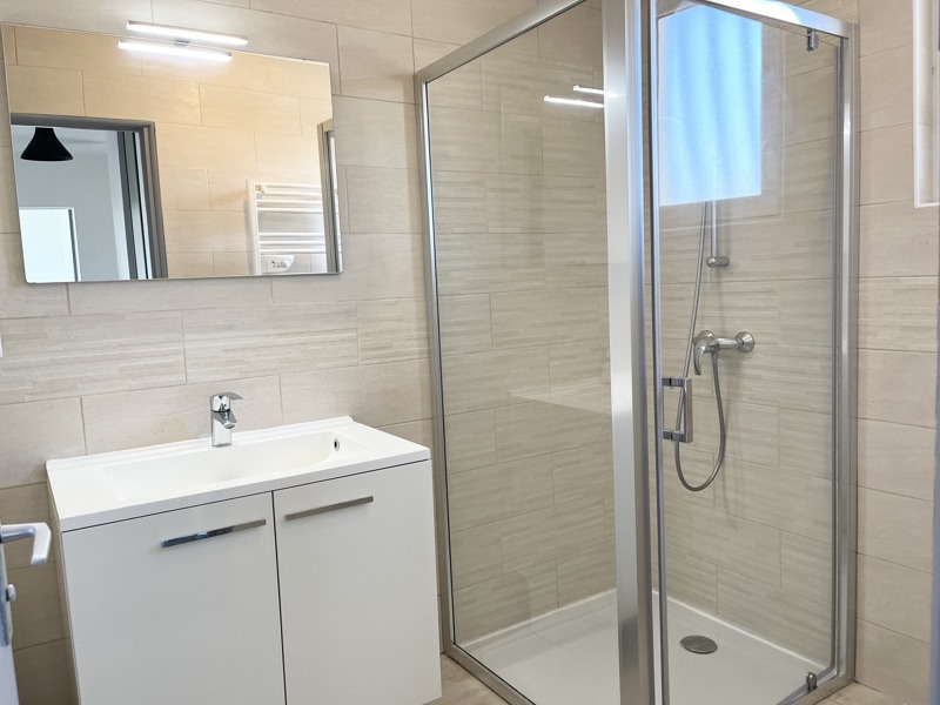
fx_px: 706
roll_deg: +2.8
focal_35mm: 26
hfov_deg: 67.3
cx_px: 470
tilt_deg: -5.6
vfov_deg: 53.1
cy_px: 352
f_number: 1.6
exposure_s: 1/121
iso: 125
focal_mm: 5.1
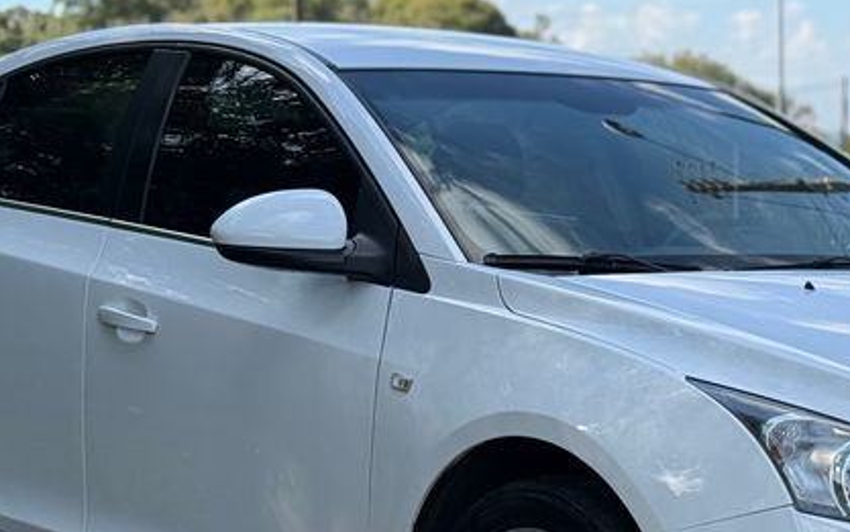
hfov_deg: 16.7
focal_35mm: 125
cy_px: 436
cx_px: 520
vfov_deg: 10.5
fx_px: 2897
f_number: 1.78
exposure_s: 1/2208
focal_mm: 6.76
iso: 80
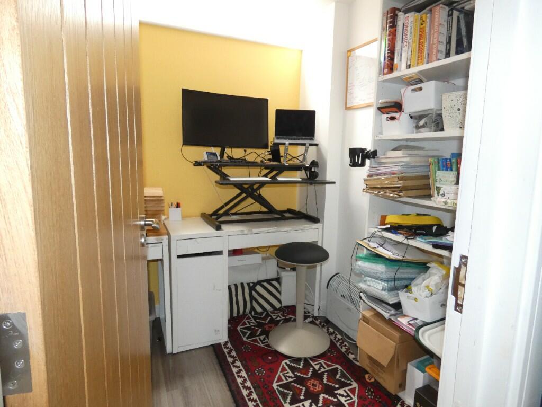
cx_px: 271
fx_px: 313
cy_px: 204
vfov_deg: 66.0
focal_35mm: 20
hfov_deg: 81.7
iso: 400
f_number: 2.8
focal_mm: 3.6
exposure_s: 1/60
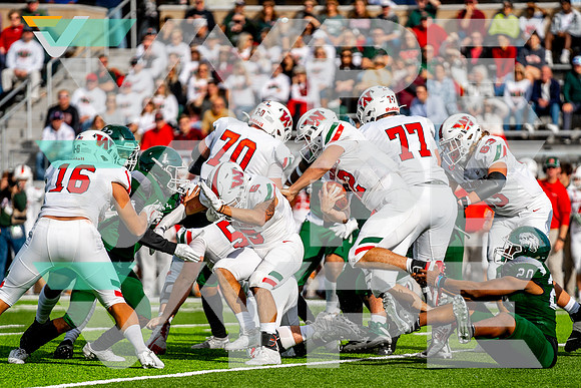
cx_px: 332
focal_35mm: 278
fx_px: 4494
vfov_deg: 4.9
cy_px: 256
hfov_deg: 7.4
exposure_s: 1/2000
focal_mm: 200
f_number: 2.8
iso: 400
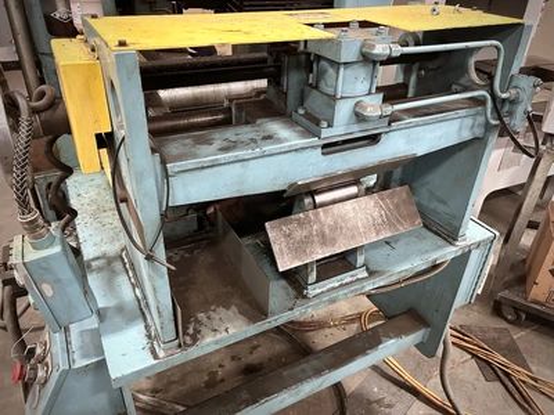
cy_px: 208
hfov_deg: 67.3
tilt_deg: -31.6
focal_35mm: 26
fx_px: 416
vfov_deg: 53.1
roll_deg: -1.4
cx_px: 277
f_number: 1.5
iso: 500
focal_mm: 5.7
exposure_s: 1/40
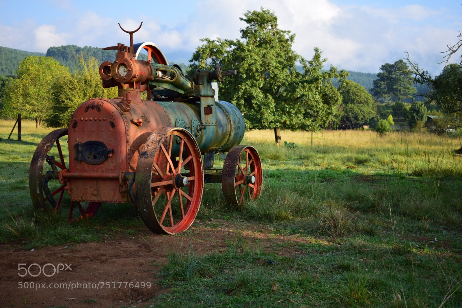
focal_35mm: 48
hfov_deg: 41.1
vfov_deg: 28.1
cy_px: 154
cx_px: 231
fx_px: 616
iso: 100
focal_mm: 32
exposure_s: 1/250
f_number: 4.5
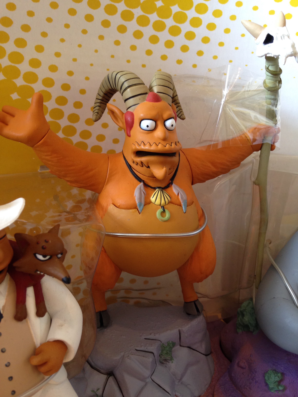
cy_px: 198
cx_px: 149
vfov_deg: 55.4
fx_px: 379
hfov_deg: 42.9
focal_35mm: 33
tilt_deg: -14.4
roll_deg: +1.8
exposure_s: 1/20
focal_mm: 4.12
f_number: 2.4
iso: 80
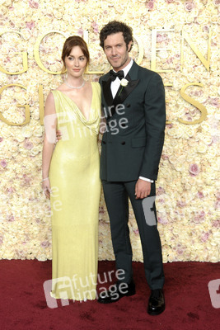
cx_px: 110
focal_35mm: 52
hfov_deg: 26.0
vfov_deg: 38.2
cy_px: 165
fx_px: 476
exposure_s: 1/250
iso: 1000
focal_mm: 52
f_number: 13
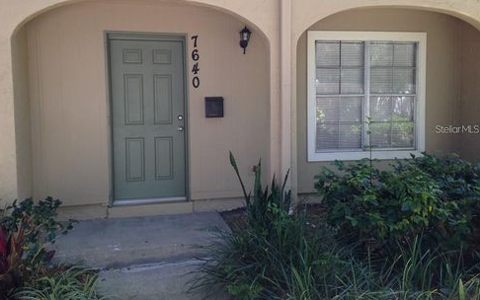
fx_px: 471
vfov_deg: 35.3
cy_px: 129
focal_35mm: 36
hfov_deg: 54.0
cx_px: 234
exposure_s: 1/120
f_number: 2.4
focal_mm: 4.12
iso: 50
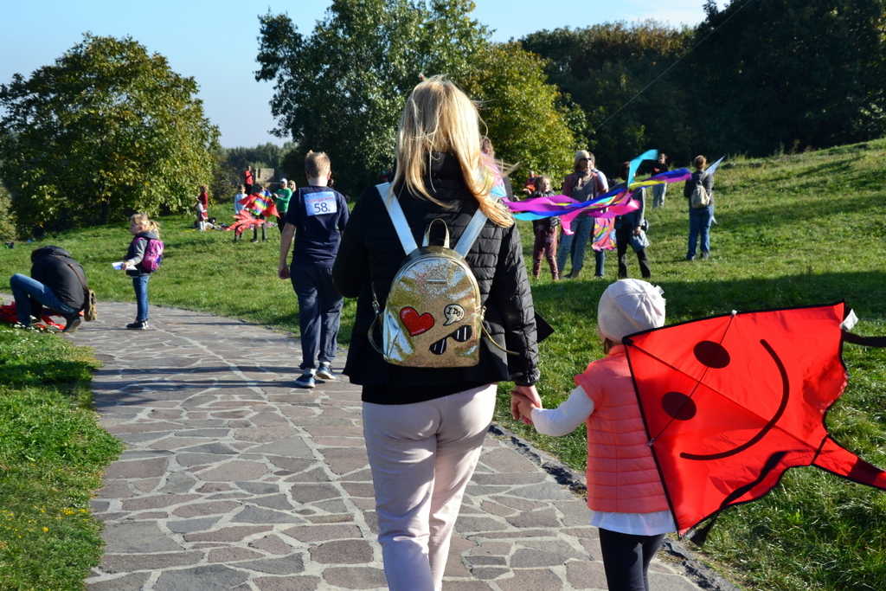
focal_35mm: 51
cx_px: 443
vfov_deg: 26.5
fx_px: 1255
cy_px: 296
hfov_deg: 38.9
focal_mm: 34
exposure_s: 1/160
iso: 400
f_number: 9
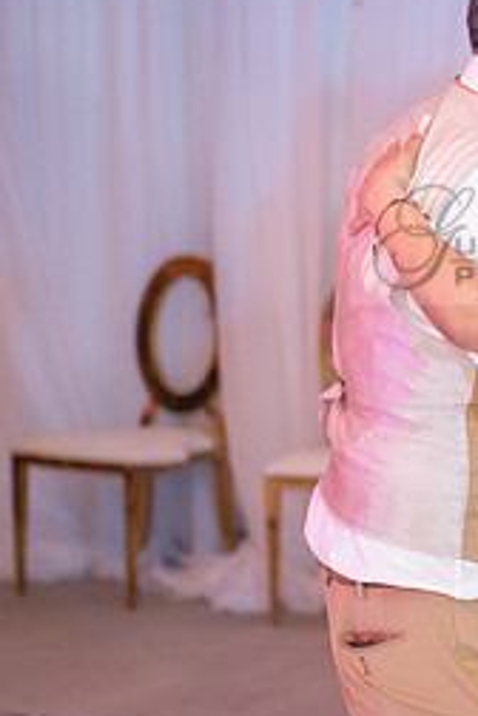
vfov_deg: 12.7
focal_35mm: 161
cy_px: 237
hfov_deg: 8.4
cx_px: 598
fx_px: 3206
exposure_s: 1/160
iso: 1000
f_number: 2.8
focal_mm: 70
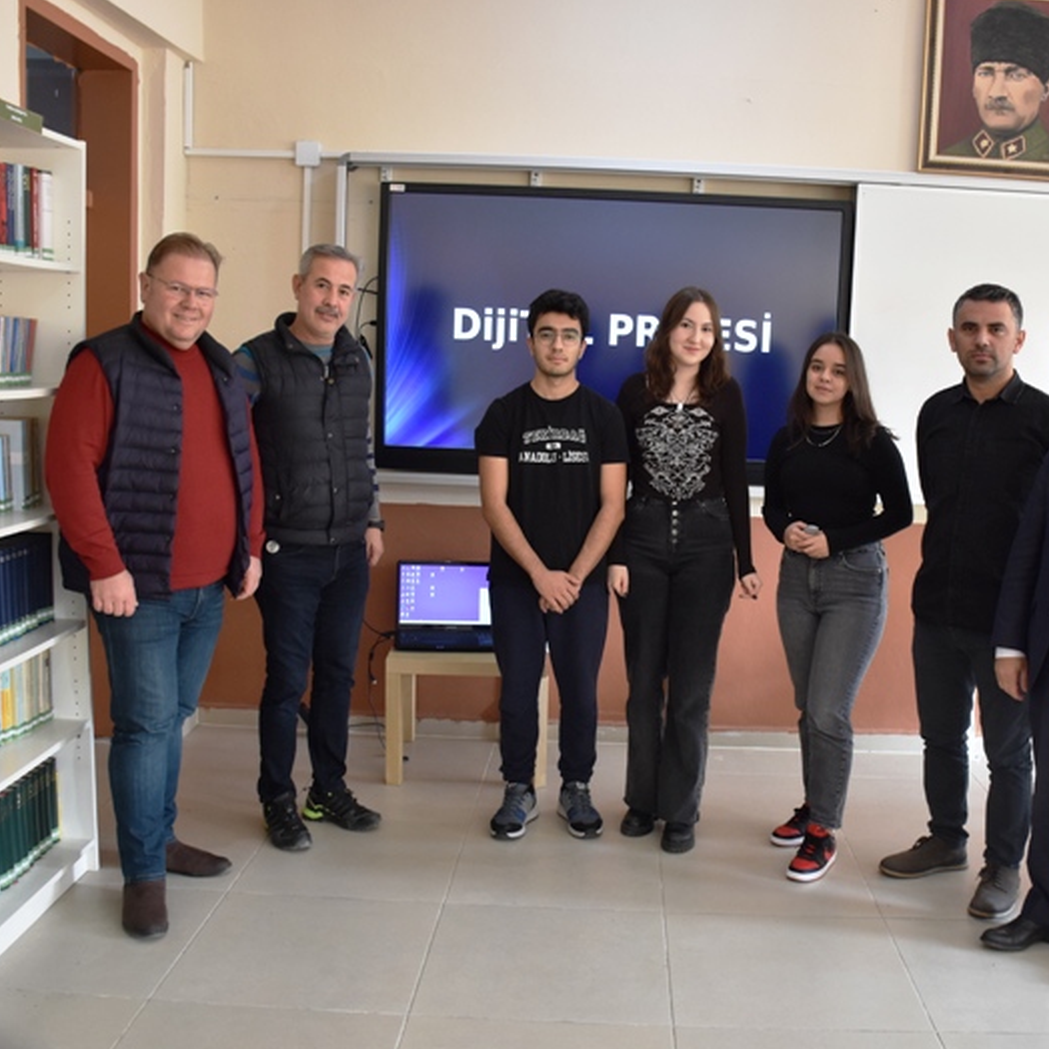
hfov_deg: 47.1
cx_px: 603
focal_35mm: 35
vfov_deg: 47.2
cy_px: 526
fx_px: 1200
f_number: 5
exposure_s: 1/100
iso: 800
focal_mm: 18
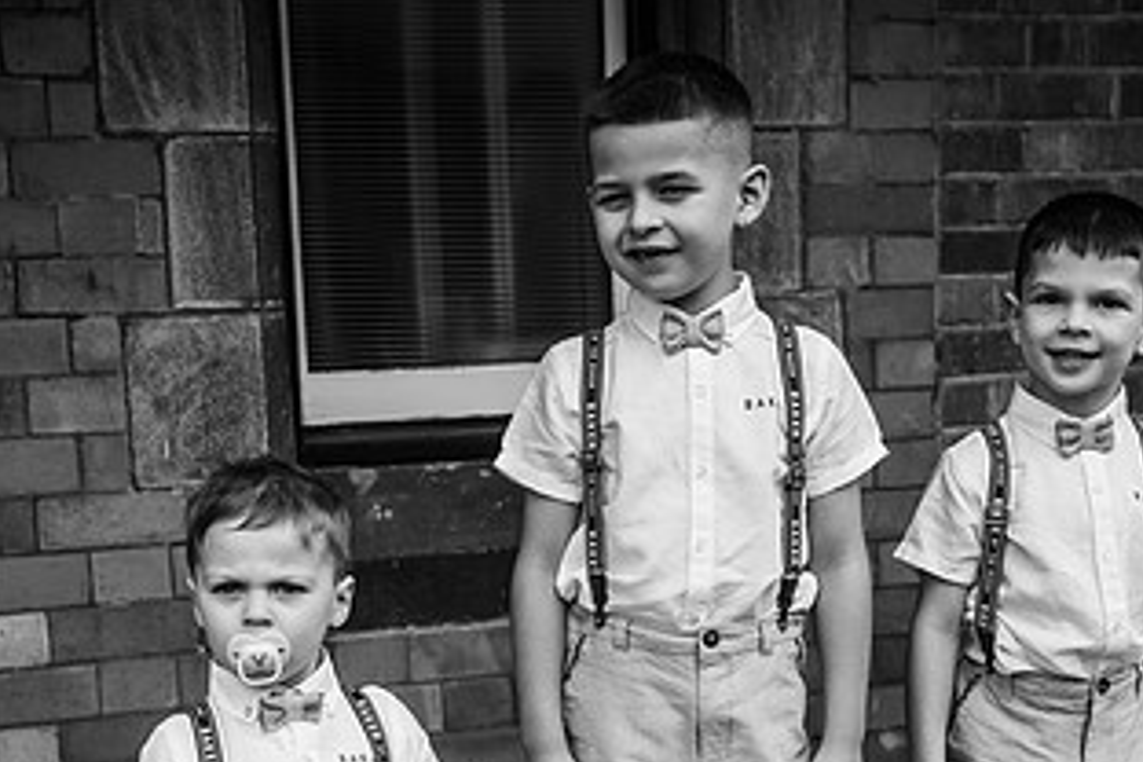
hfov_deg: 31.0
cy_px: 674
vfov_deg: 20.5
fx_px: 2064
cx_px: 575
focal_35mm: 65
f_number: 3.2
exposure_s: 1/1000
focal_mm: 35
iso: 100
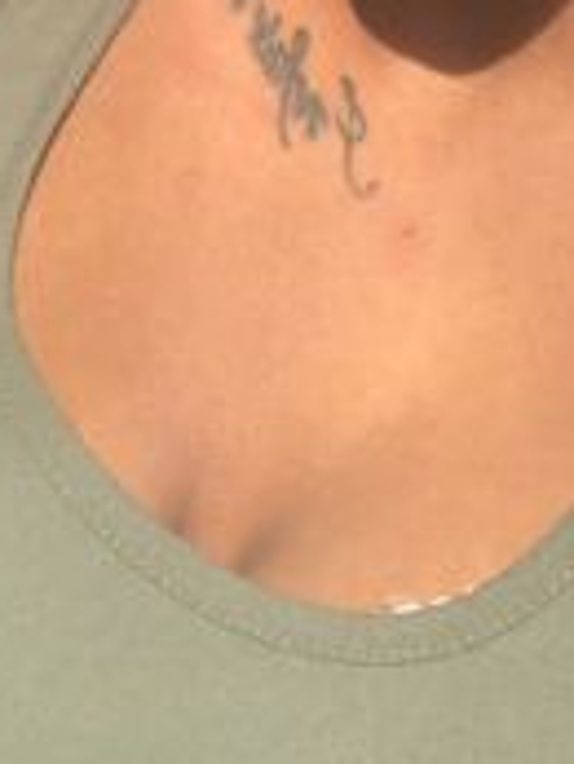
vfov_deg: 16.0
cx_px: 300
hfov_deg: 13.4
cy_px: -444
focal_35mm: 111
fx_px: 2451
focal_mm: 2.87
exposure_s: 1/592
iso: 20
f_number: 2.2
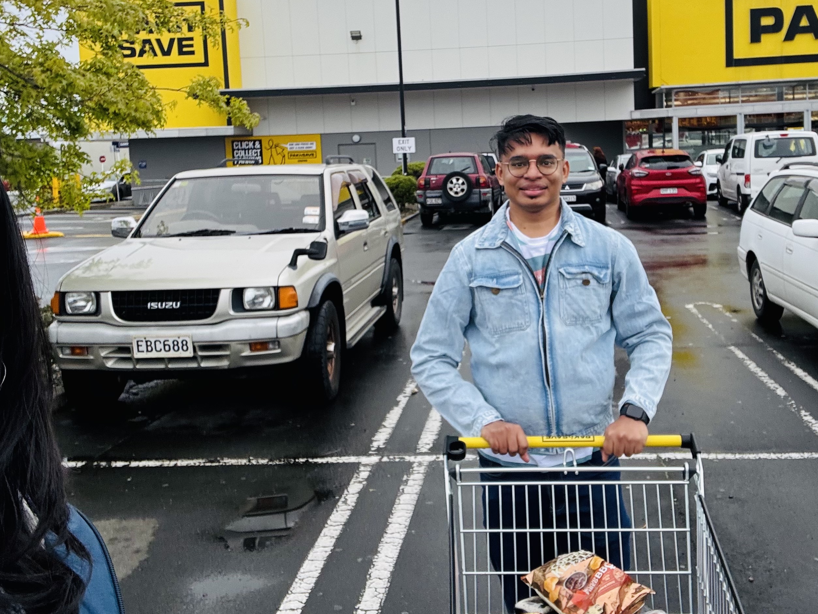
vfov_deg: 38.2
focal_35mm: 37
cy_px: 204
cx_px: 470
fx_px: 874
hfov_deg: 50.0
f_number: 1.9
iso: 40
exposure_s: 1/121
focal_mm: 2.69
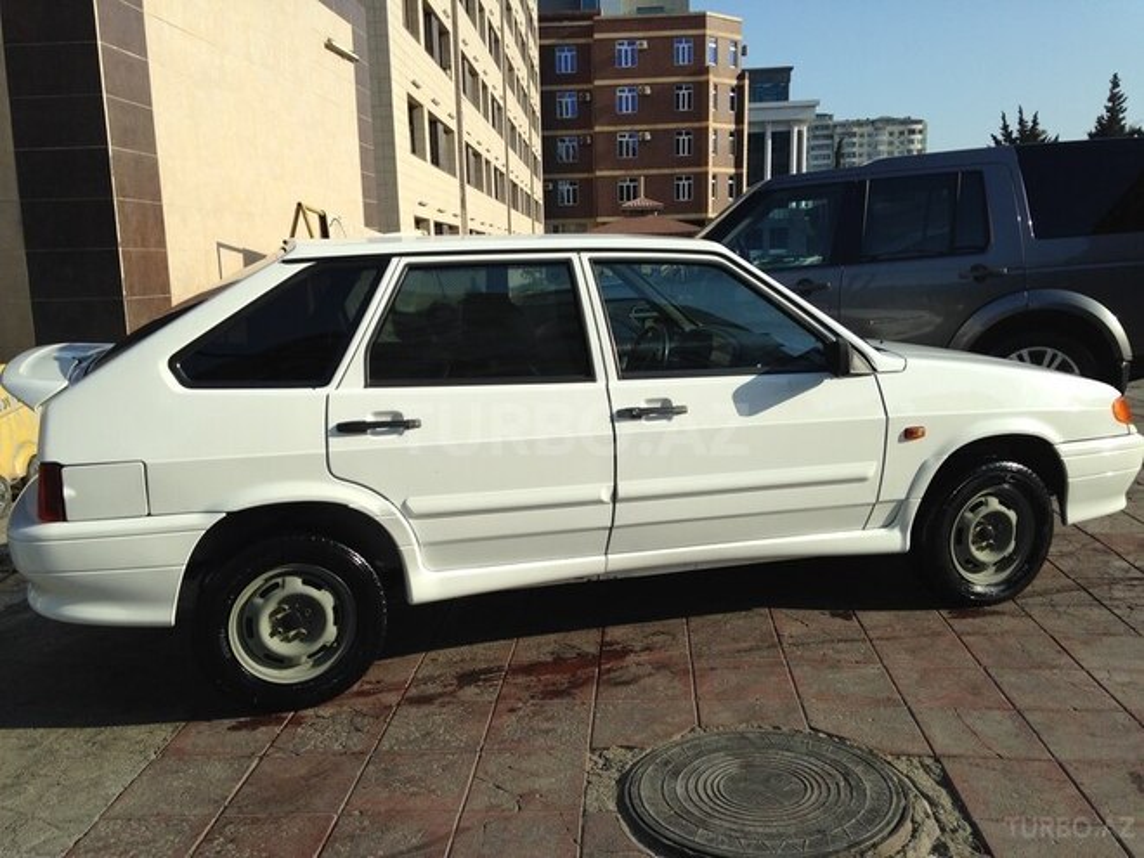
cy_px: 429
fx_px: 1091
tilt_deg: -9.6
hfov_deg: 55.4
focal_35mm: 33
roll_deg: +1.3
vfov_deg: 42.9
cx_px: 572
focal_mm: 4.12
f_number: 2.4
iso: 50
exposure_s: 1/1748
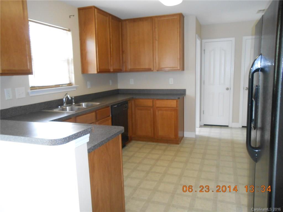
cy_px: 106
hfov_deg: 67.3
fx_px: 213
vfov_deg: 53.1
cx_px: 142
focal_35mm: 26
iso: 400
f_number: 3.5
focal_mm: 4.6
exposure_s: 1/25
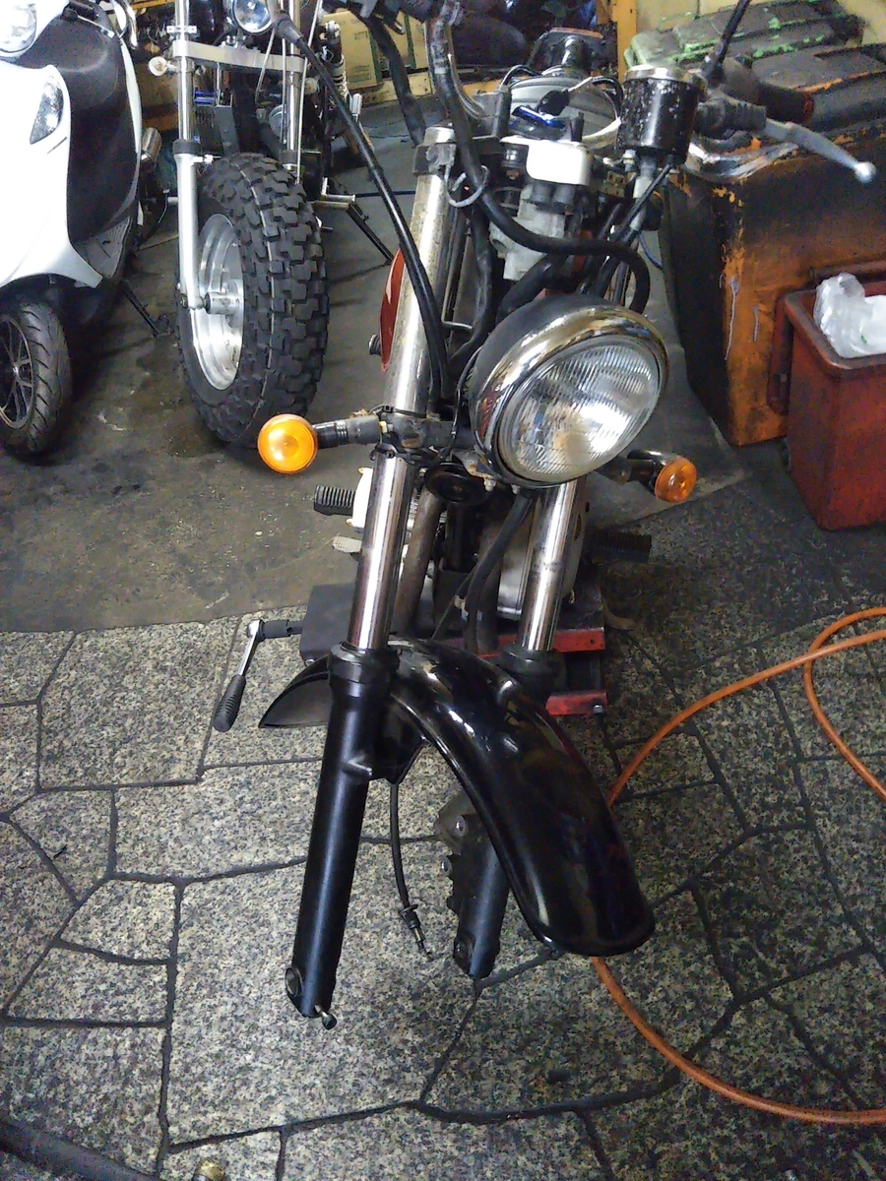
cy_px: 590
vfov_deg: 60.0
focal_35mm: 30
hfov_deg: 46.8
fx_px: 1024
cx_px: 443
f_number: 2.2
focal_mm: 4
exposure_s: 1/23
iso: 836
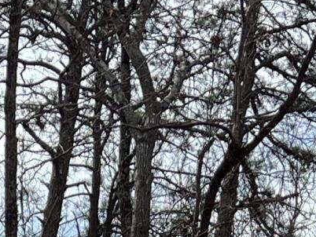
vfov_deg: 6.7
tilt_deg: -1.7
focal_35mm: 194
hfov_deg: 10.2
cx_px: 82
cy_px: 804
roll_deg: -0.8
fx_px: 1772
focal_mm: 5.7
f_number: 1.5
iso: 50
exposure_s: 1/1669
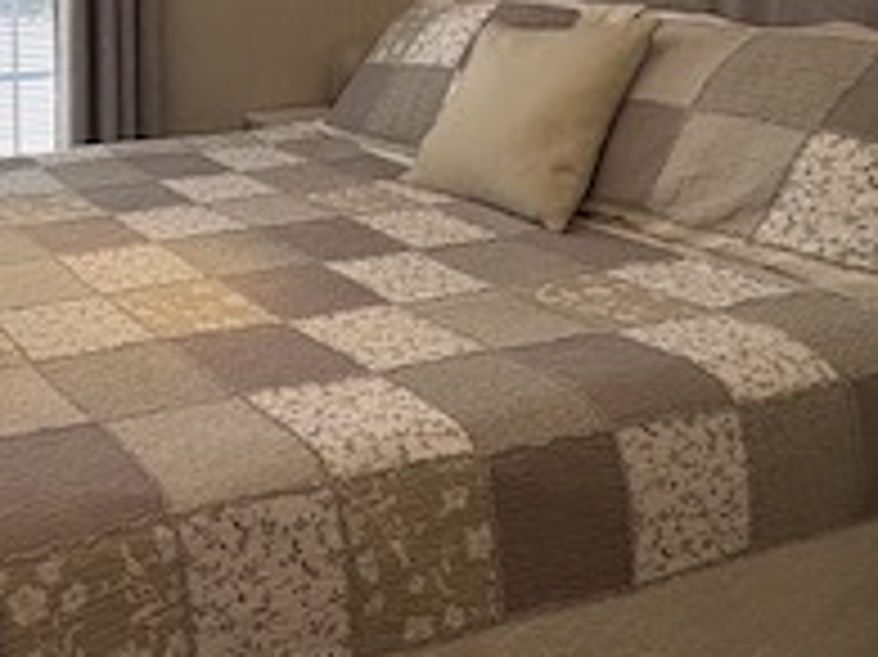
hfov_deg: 37.6
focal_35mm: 46
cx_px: 36
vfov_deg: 30.7
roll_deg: +2.2
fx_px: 1166
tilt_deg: -11.5
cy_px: 135
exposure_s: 1/184
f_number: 2.2
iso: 64
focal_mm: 2.22
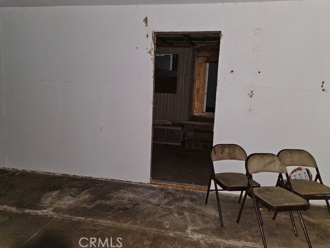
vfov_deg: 56.8
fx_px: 229
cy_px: 121
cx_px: 163
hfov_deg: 71.6
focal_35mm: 24
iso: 160
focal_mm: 6.3
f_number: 1.7
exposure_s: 1/9.99
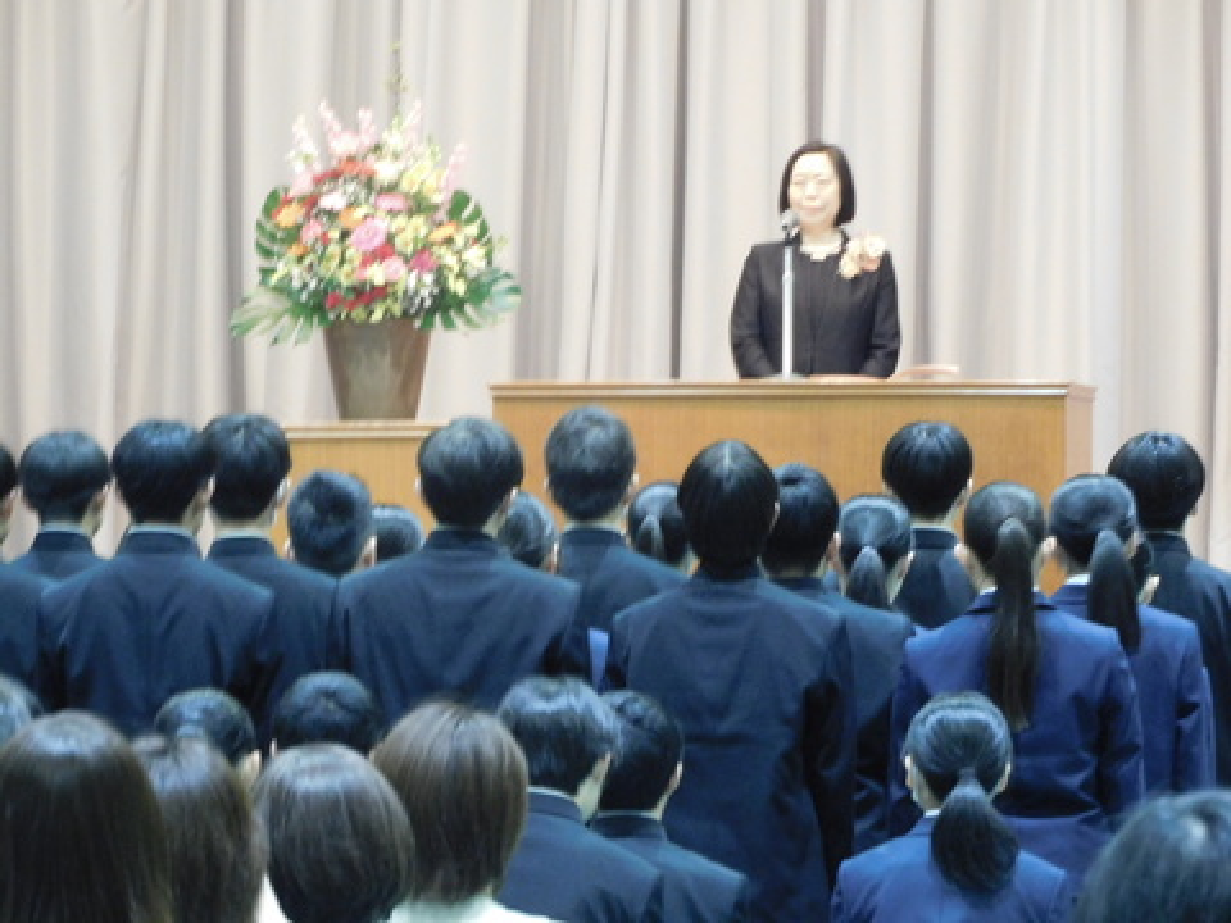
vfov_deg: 5.0
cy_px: 462
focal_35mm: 300
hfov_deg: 6.6
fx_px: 10668
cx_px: 616
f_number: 5.5
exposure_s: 1/4
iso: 800
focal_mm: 53.7
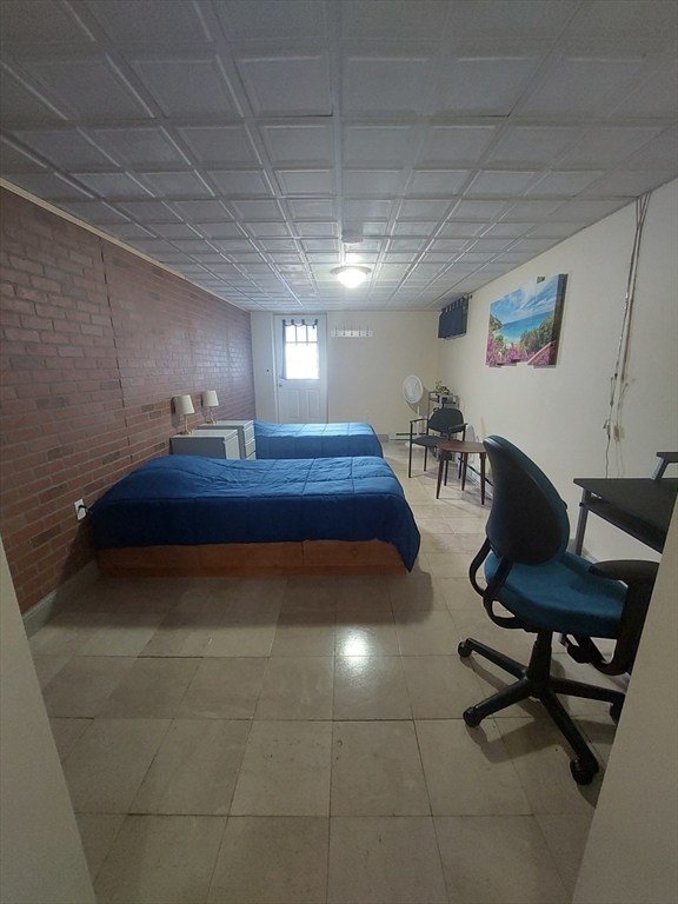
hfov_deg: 89.9
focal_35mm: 13
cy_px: 452
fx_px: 339
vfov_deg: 106.2
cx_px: 339
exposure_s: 1/30
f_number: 2.2
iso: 250
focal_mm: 1.74
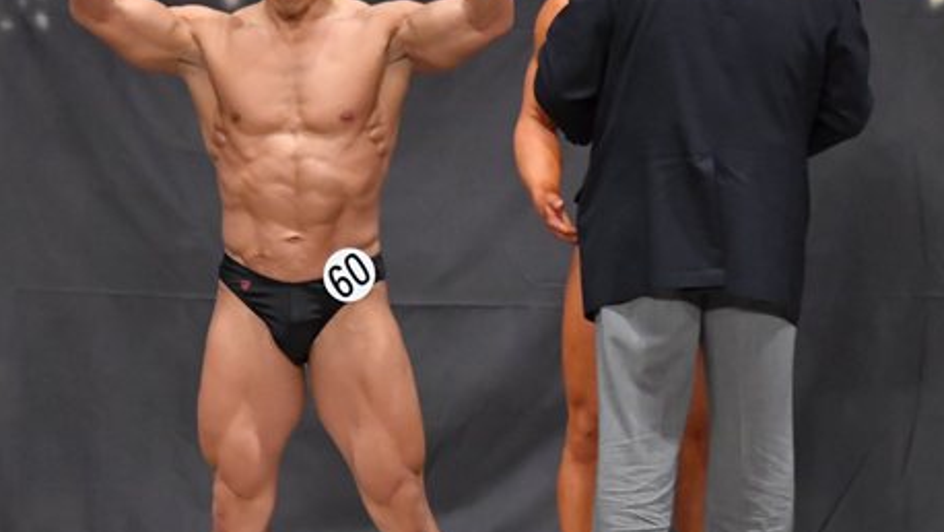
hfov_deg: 6.0
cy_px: 303
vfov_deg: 3.4
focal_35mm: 358
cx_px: 232
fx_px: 8964
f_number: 5.6
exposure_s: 1/400
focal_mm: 135
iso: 6400
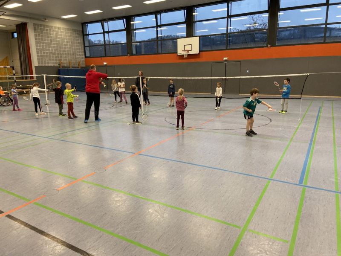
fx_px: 256
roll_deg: +1.5
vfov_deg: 53.1
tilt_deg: -12.8
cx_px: 170
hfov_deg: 67.3
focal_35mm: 26
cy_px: 128
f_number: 1.8
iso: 125
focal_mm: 4.25
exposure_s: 1/100
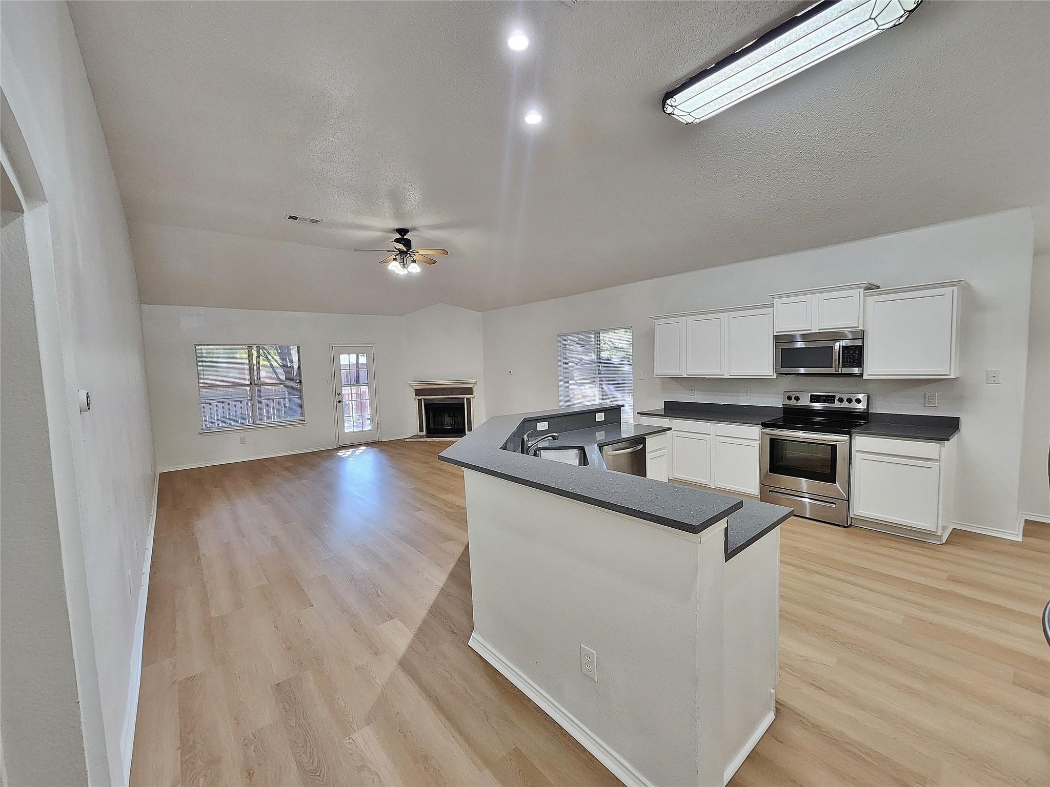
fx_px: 394
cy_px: 394
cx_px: 525
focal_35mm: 13
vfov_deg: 89.9
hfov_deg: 106.2
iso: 320
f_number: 2.2
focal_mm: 2.2
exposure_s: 1/60
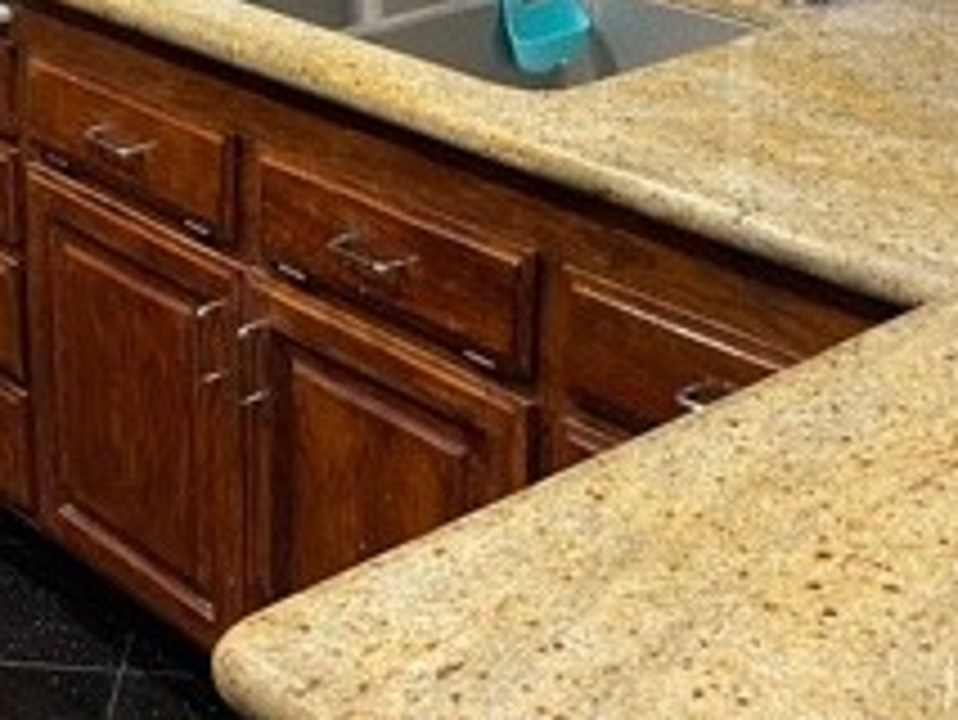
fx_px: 2160
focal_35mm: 78
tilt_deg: -13.7
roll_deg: +1.8
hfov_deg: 24.4
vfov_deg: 17.9
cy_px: -153
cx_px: 139
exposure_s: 1/60
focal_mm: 5.1
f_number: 1.6
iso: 200
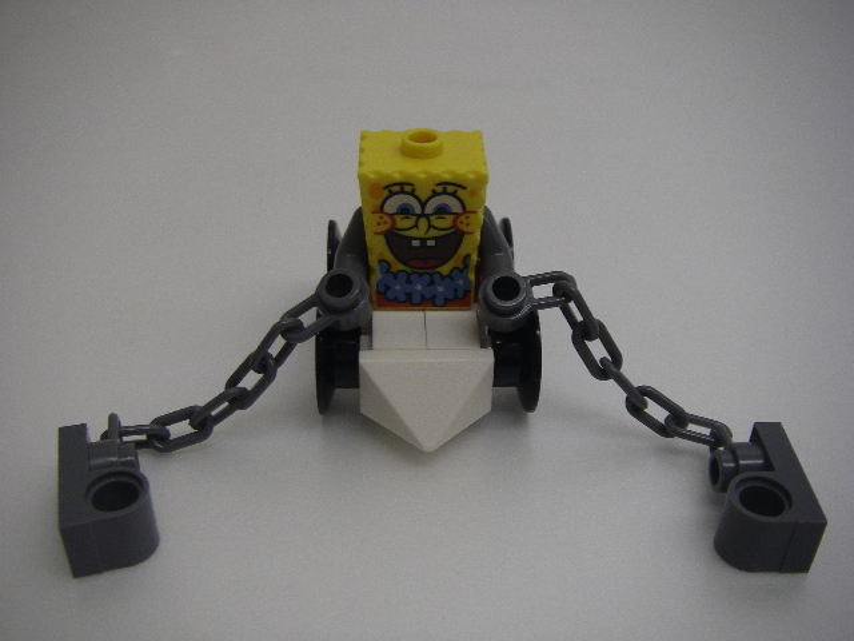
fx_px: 937
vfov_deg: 37.7
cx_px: 427
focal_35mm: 38
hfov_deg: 49.0
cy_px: 320
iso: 125
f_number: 3.3
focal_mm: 6.3
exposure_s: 1/50
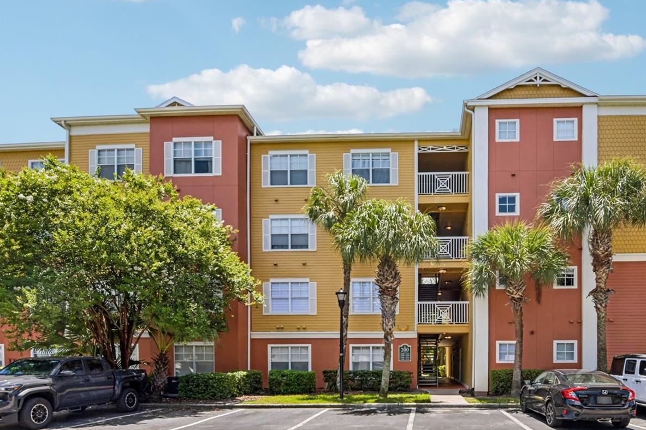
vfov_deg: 54.6
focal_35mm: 23
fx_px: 413
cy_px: 263
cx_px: 414
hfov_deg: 74.5
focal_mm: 17
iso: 400
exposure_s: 1/1000
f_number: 8
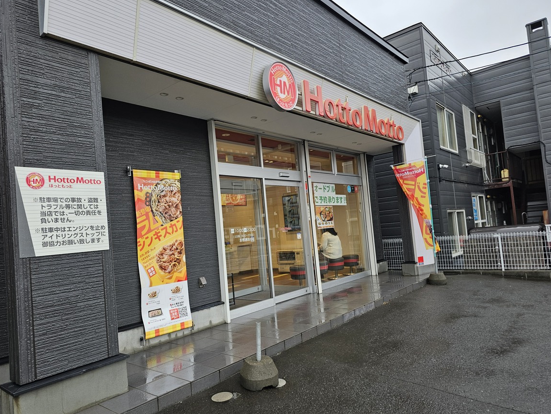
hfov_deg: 71.6
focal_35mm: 24
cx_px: 271
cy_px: 213
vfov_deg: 56.8
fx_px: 382
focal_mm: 6.3
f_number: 1.7
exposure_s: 1/180
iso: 40
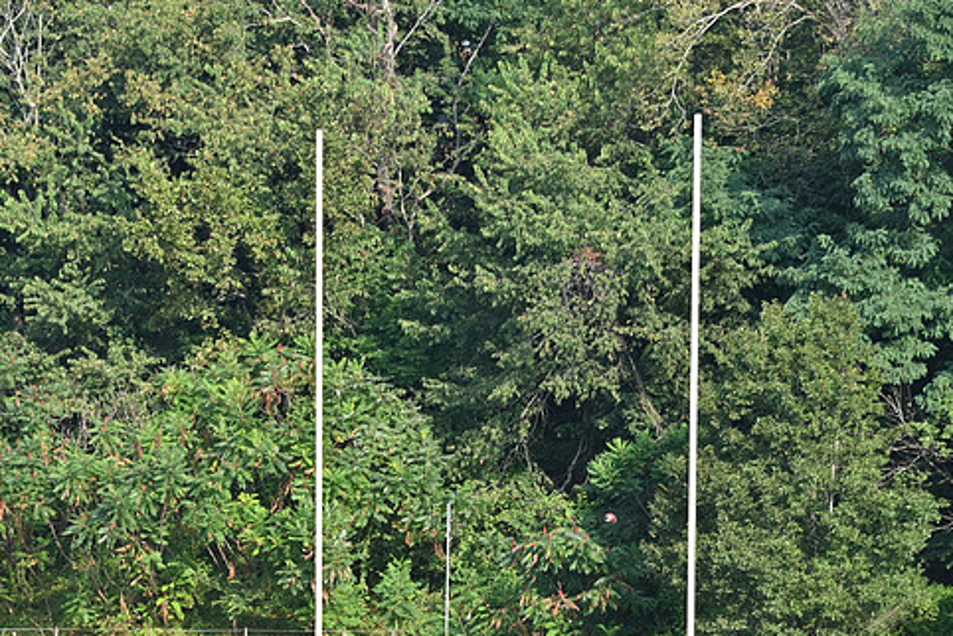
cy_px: 374
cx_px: 490
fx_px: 5350
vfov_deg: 6.8
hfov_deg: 10.2
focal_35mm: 202
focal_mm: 112
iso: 200
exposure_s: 1/640
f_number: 5.3
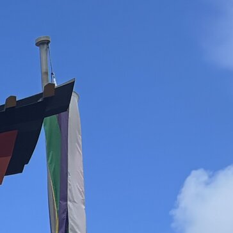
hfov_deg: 8.5
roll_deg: -0.2
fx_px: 1249
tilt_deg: +9.1
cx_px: -520
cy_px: 465
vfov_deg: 9.9
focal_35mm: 164
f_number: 1.6
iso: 50
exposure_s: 1/2778
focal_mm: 5.96
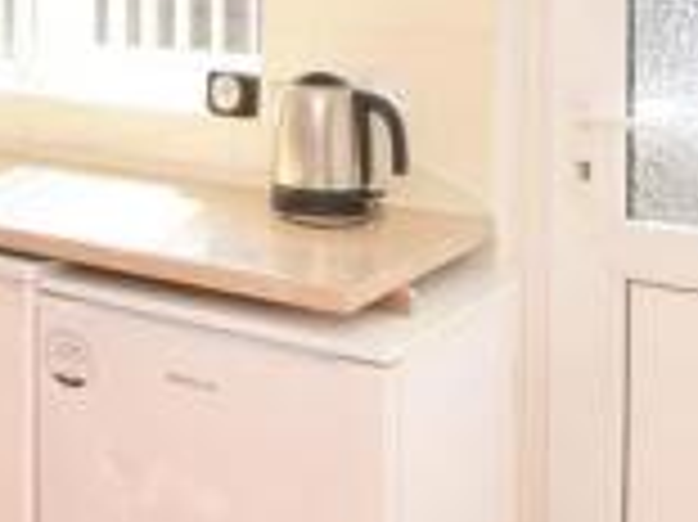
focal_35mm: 61
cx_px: -347
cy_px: -79
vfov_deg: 22.4
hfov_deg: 24.6
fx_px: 1229
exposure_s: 1/60
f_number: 18
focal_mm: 10
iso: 500
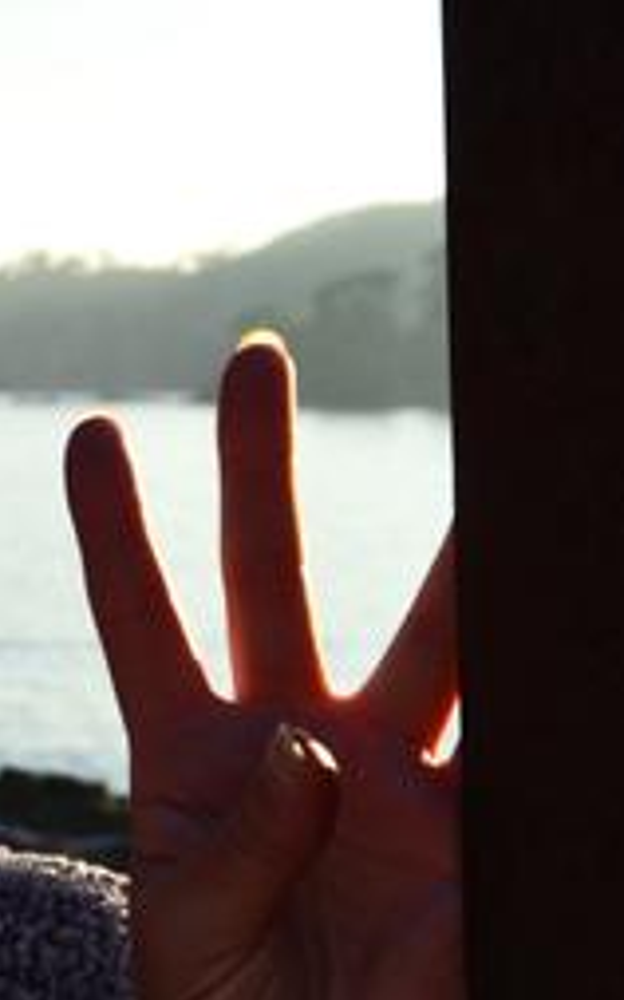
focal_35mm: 135
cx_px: -707
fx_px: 3675
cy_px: 285
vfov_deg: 15.4
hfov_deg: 9.0
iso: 320
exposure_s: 1/200
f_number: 10
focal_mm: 28
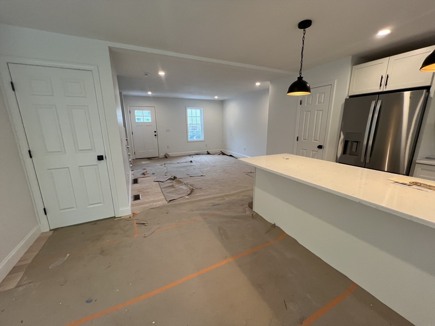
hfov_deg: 106.2
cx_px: 218
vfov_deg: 89.9
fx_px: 163
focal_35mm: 13
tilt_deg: -14.7
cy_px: 163
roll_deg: +0.5
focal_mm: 1.57
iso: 200
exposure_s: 1/120
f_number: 1.8
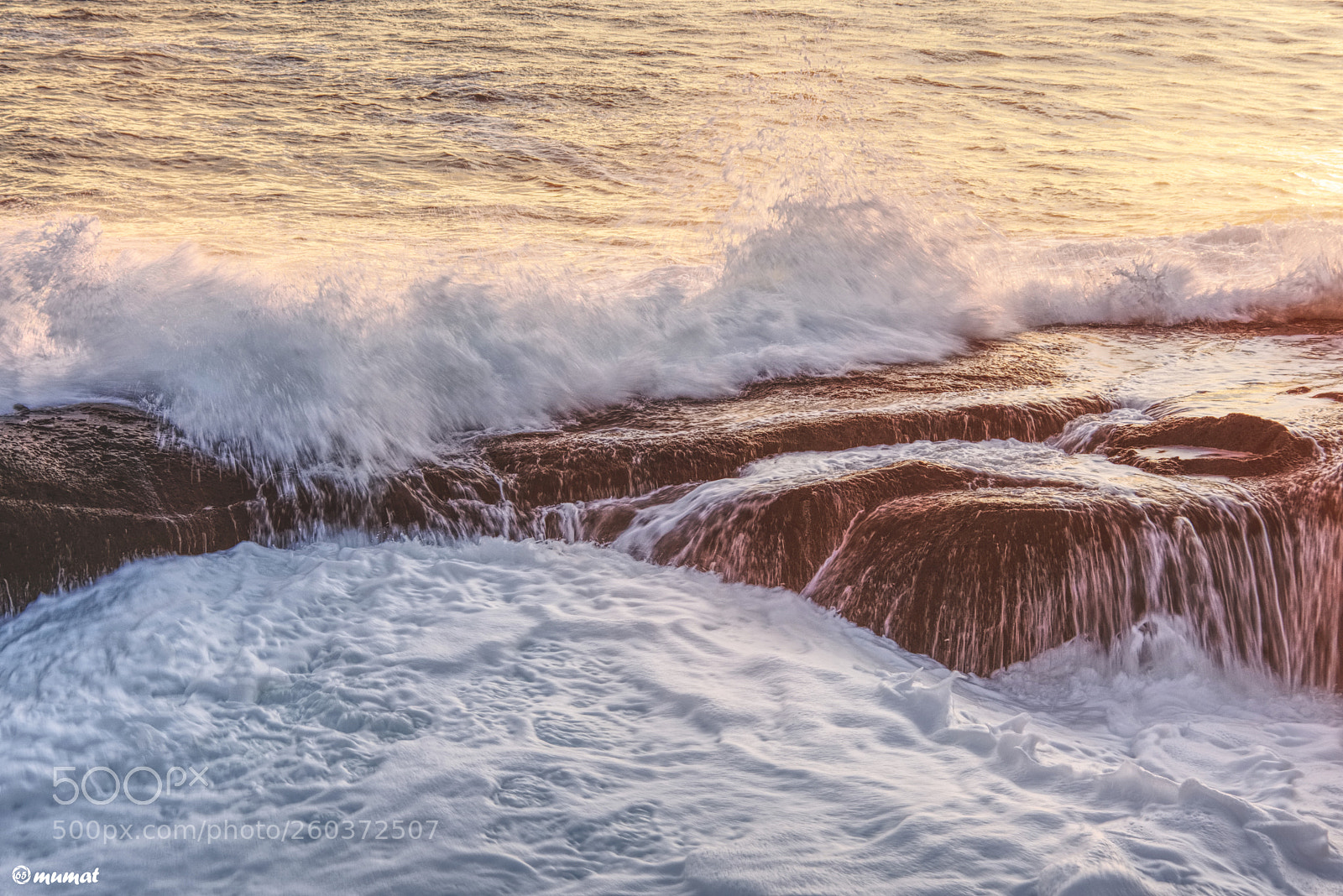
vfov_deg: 13.4
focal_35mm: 102
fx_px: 3806
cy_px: 448
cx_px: 672
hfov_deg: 20.0
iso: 100
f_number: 7.1
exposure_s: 1/30
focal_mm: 68
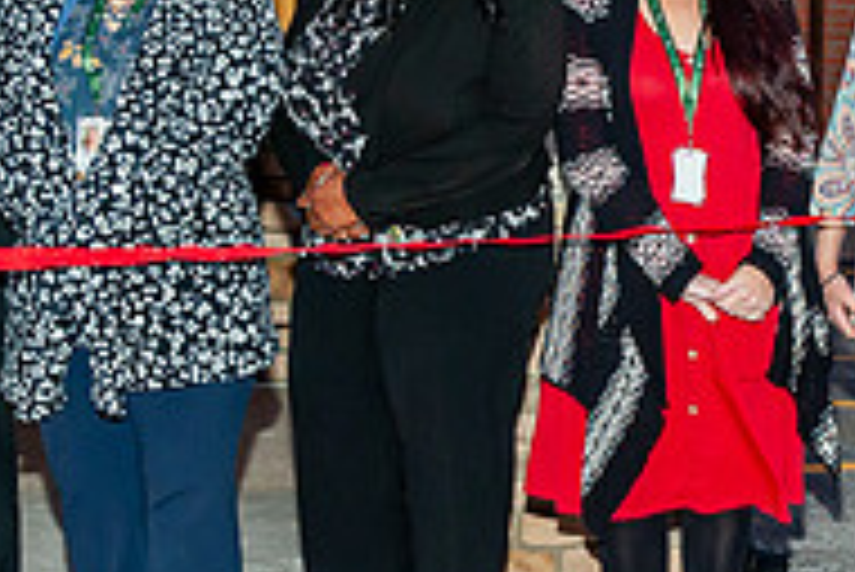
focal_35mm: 156
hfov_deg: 12.9
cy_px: 56
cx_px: 918
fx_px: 3708
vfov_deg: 8.8
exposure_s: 1/160
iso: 800
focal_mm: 40
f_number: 3.5
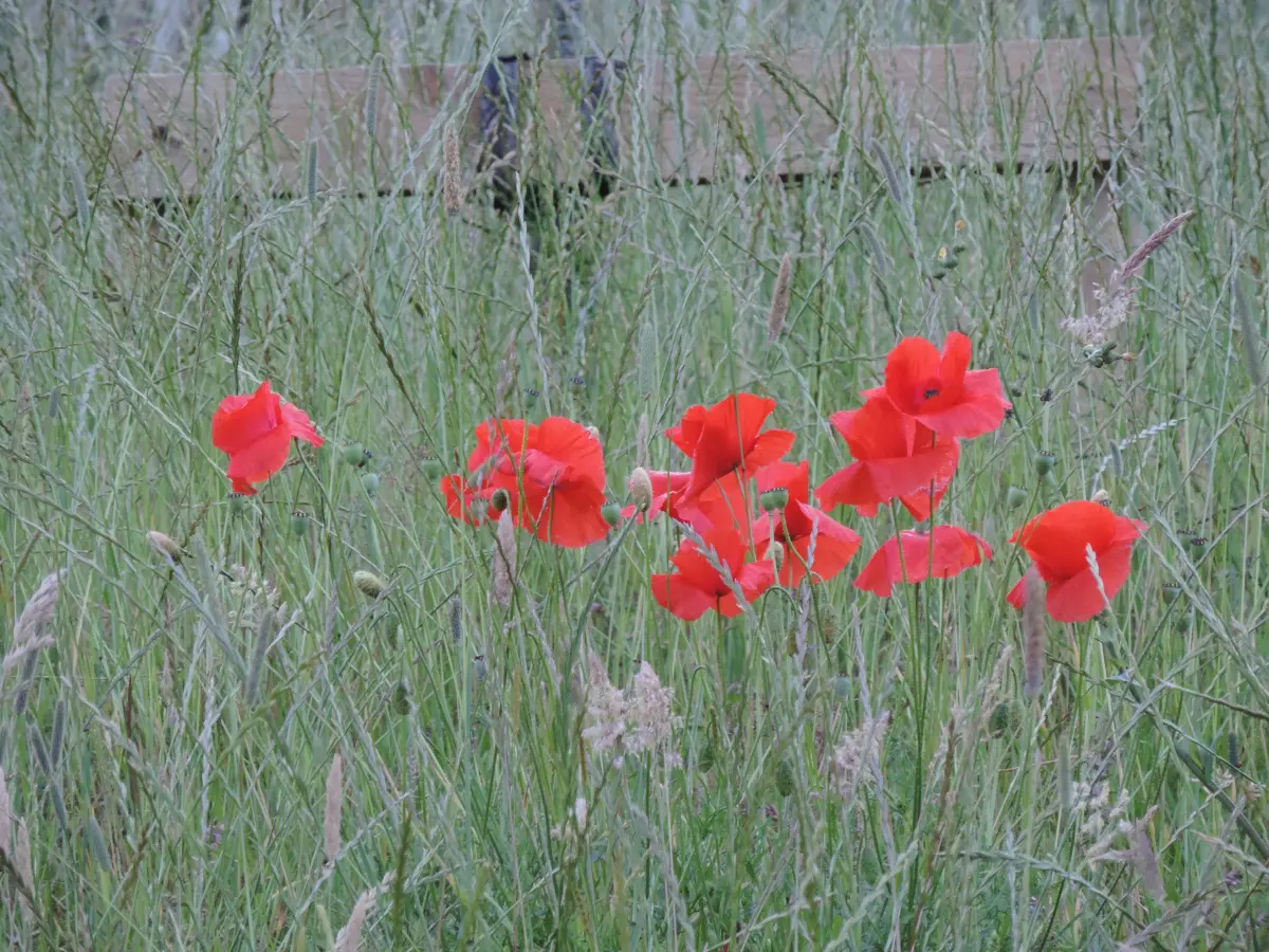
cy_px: 476
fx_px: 20163
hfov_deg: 3.6
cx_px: 634
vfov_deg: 2.7
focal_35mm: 550
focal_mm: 98.1
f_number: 4.9
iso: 400
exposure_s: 1/200
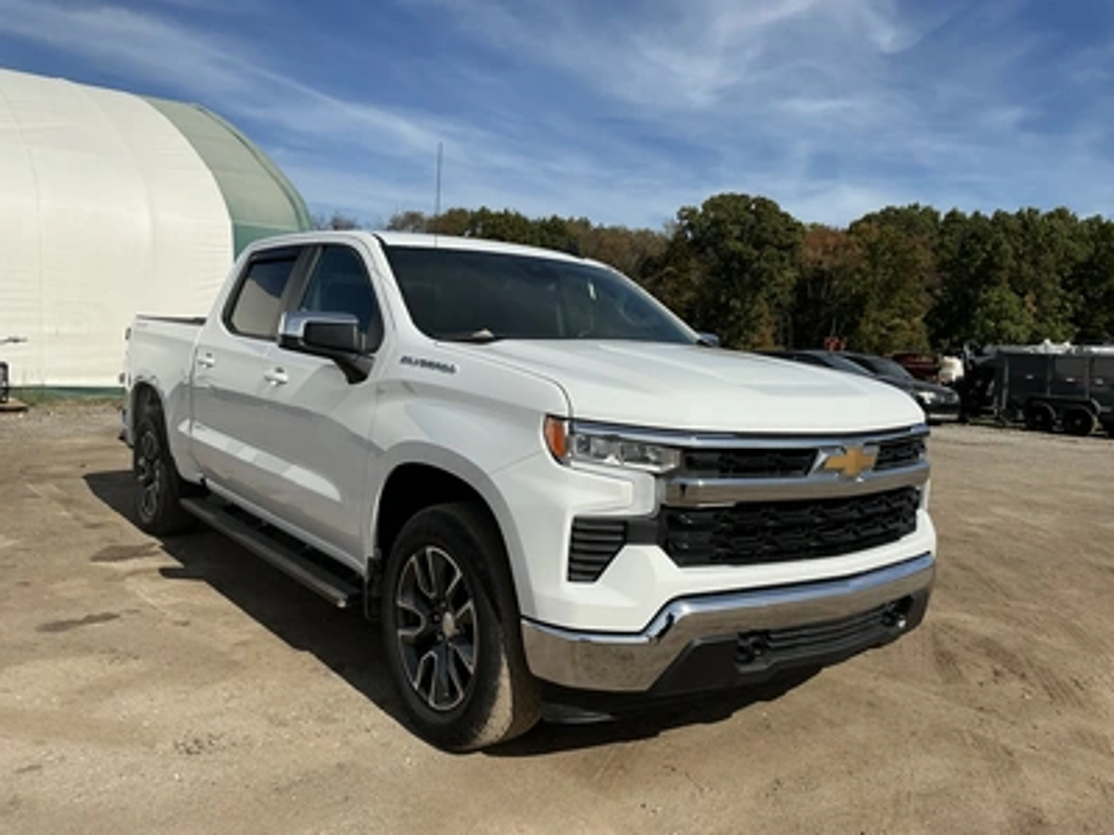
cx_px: 557
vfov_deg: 49.7
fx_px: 901
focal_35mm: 28
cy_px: 418
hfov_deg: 63.4
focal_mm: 3
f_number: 1.8
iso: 25
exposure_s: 1/3788
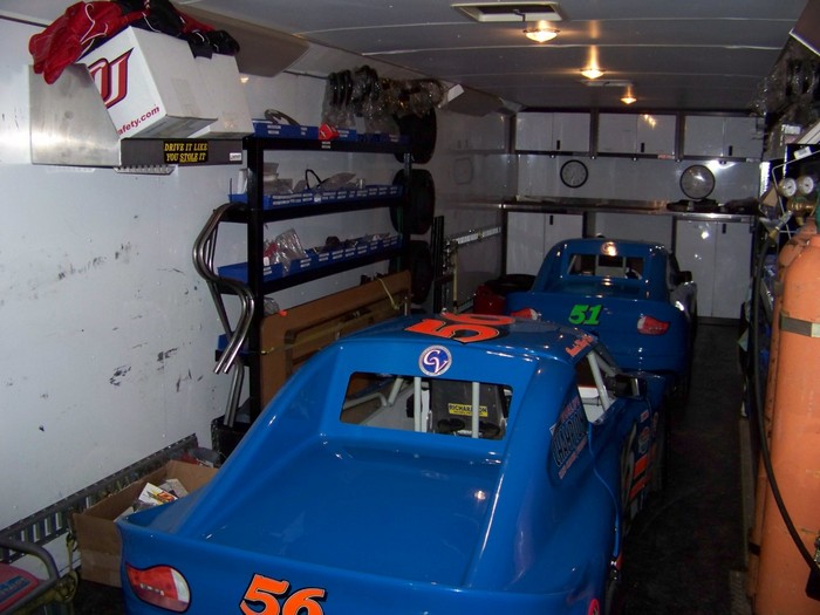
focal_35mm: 36
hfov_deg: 51.4
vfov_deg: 39.7
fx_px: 853
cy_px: 308
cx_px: 410
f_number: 2.8
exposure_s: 1/30
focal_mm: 5.85
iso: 200
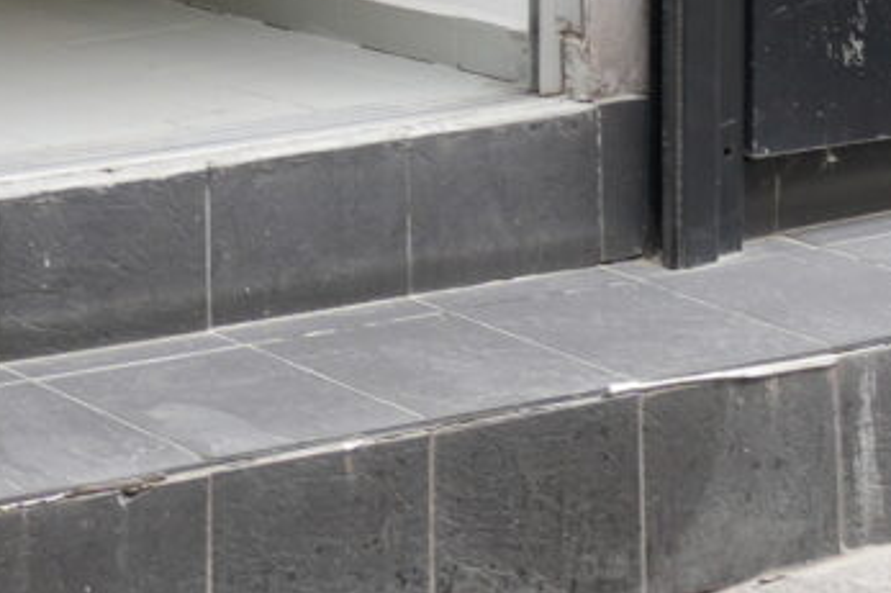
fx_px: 4378
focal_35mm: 177
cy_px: -890
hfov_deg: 10.8
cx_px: -755
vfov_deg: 7.2
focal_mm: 16
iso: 160
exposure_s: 1/160
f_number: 4
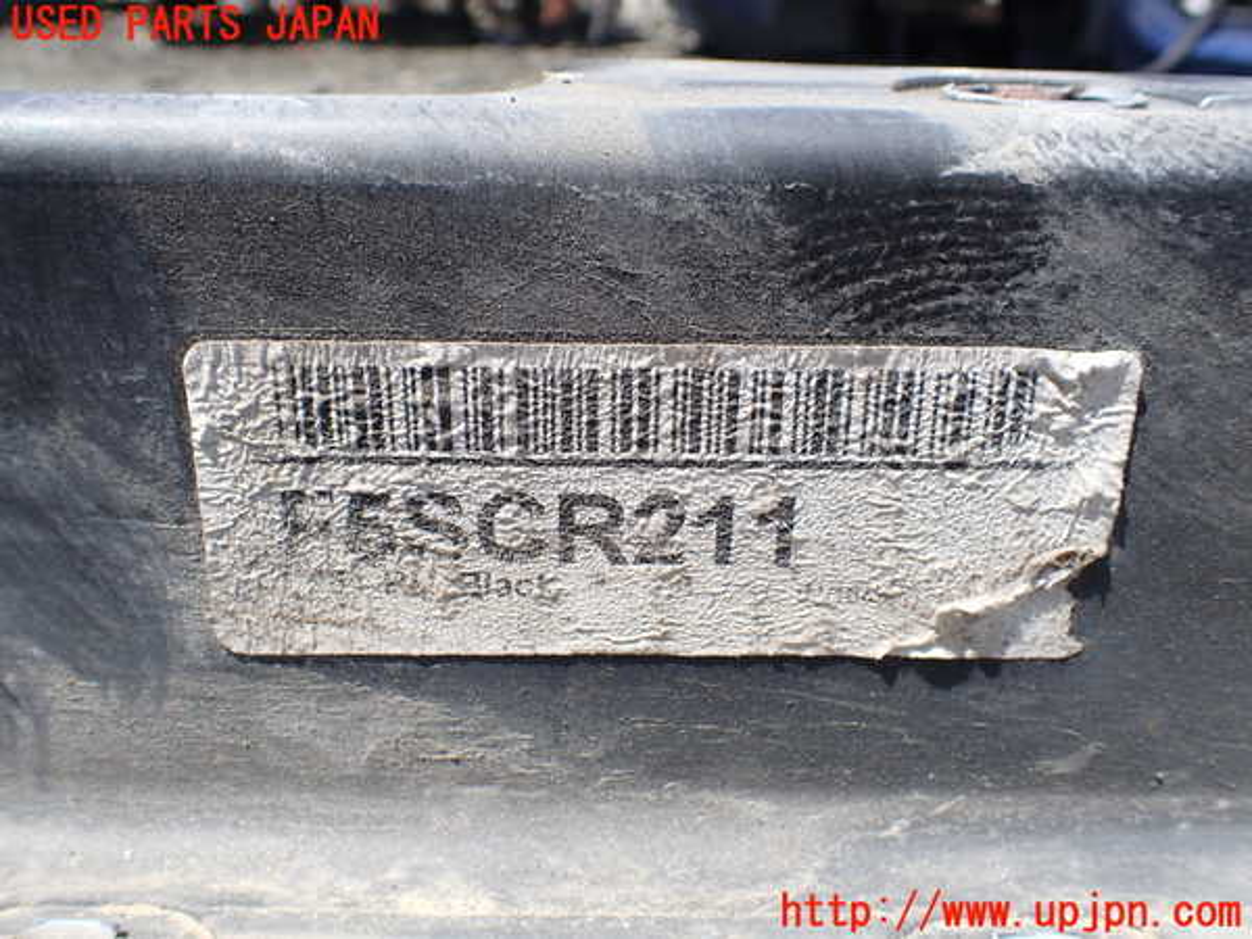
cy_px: 470
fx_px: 1085
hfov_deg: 60.0
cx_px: 626
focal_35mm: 30
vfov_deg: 46.8
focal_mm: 5.4
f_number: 3.2
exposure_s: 1/500
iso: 100
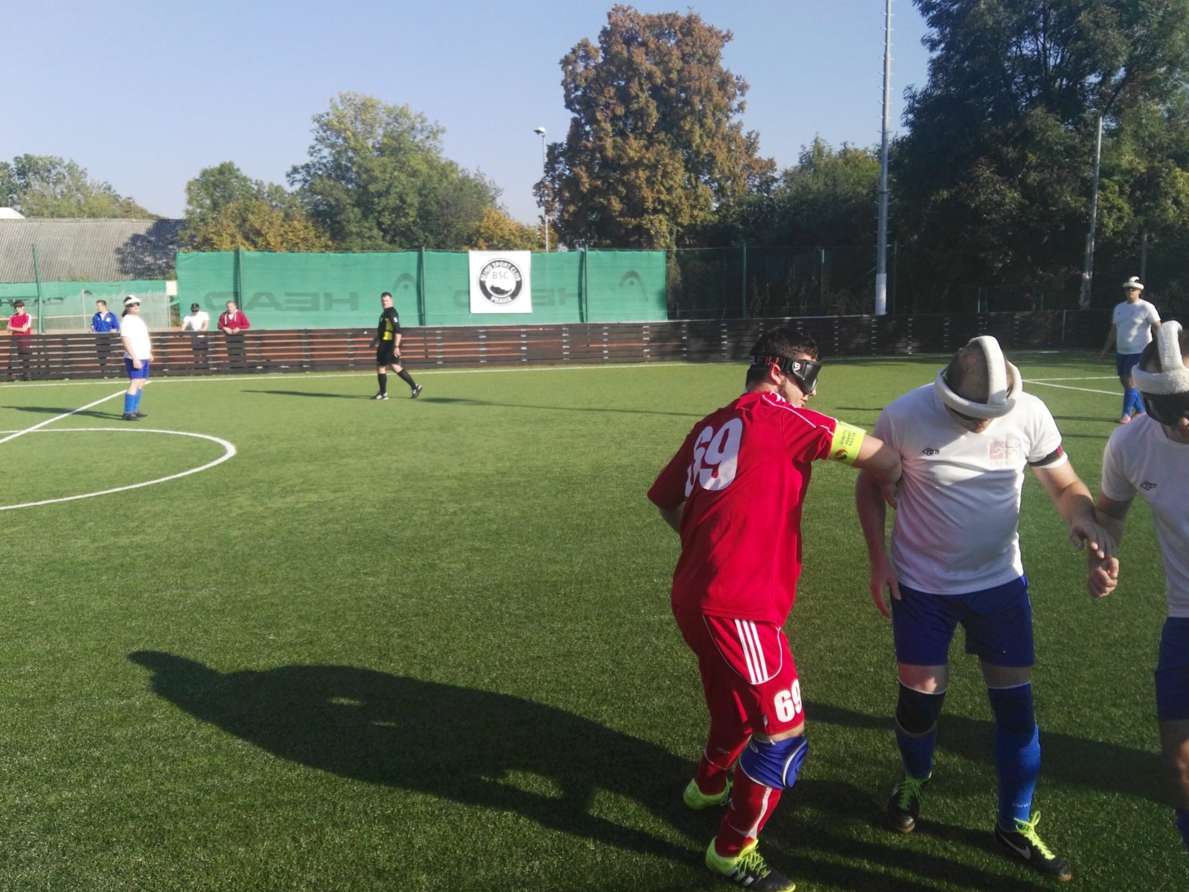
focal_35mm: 30
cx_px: 605
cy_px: 430
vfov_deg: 46.8
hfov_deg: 60.0
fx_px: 1031
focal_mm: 2.96
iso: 64
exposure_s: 1/1346
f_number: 2
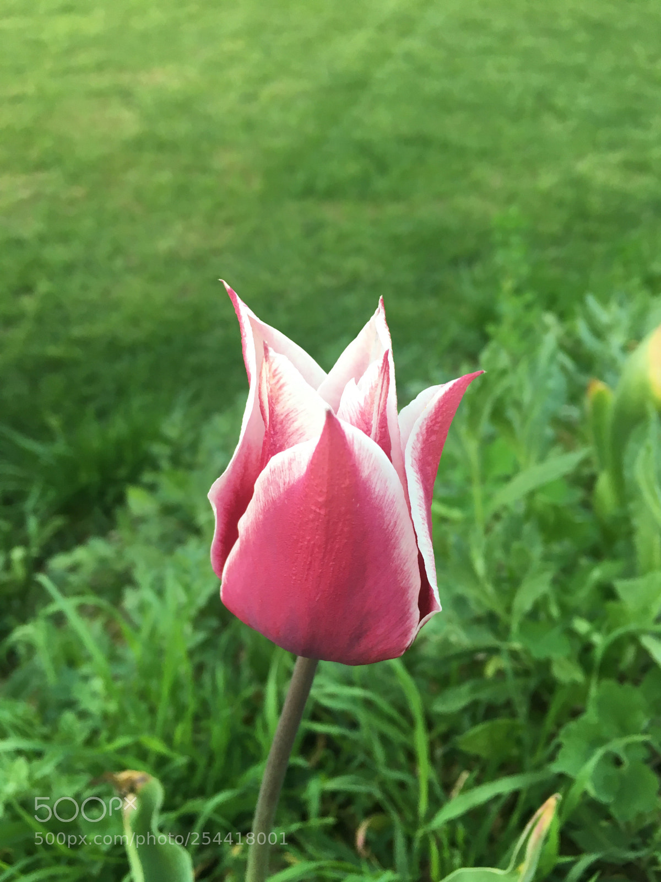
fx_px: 738
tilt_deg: -38.8
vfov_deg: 61.7
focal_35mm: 29
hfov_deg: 48.2
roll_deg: +4.0
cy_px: 441
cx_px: 330
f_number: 2.2
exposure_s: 1/33
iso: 32
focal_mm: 4.15
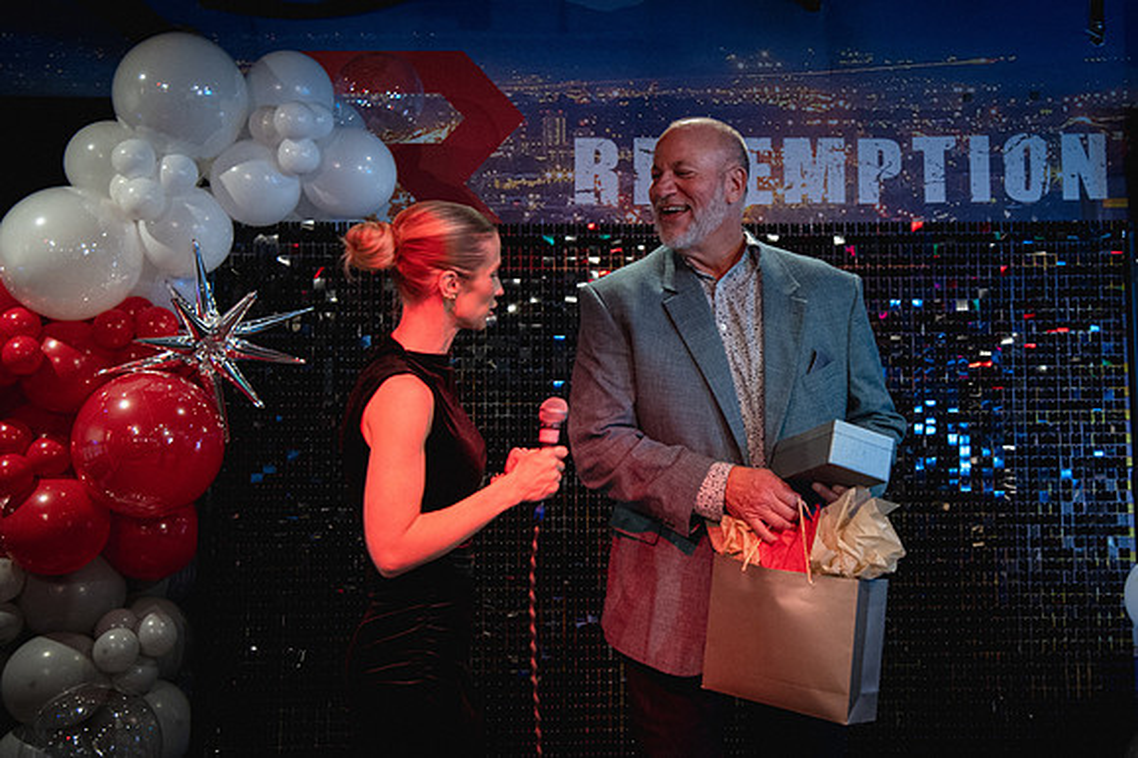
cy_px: 300
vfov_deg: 25.1
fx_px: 1698
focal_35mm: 54
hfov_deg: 36.9
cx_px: 690
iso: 4000
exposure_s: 1/50
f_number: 4
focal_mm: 44
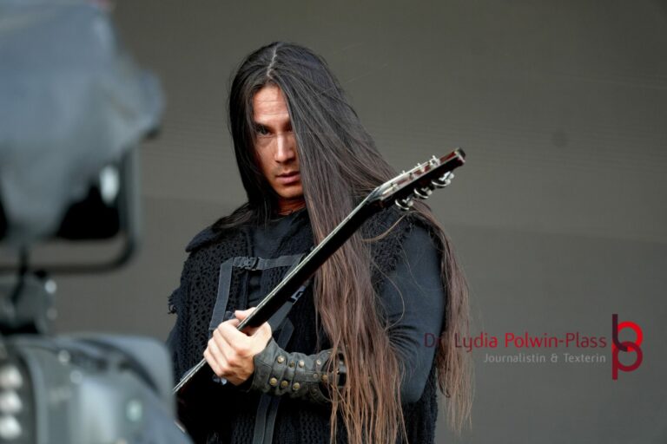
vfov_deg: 9.7
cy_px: 222
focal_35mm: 141
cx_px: 334
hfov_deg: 14.6
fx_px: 2612
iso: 1000
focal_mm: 94
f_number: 5.6
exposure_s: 1/160
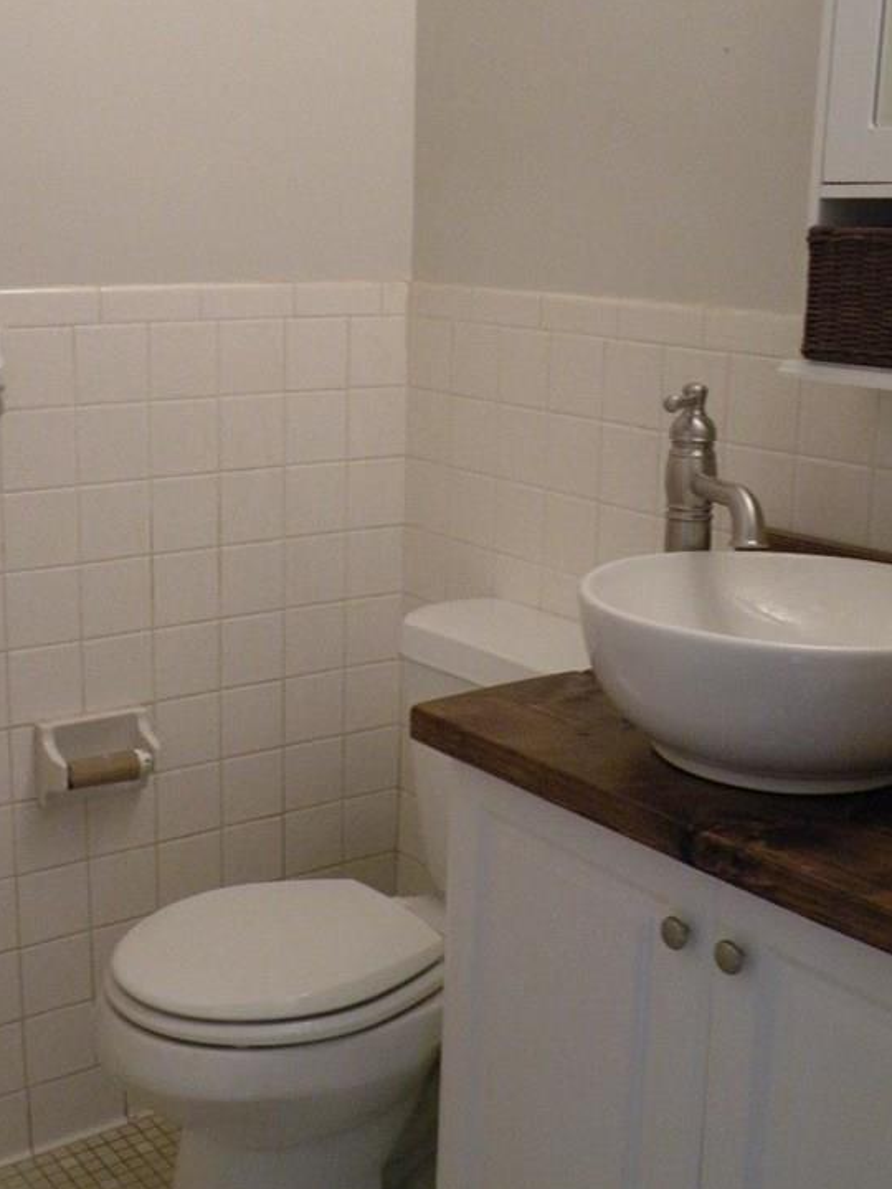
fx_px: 1512
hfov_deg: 32.8
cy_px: 520
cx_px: 378
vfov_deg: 42.9
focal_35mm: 44
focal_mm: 5.8
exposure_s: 1/48.5
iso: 400
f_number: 3.2
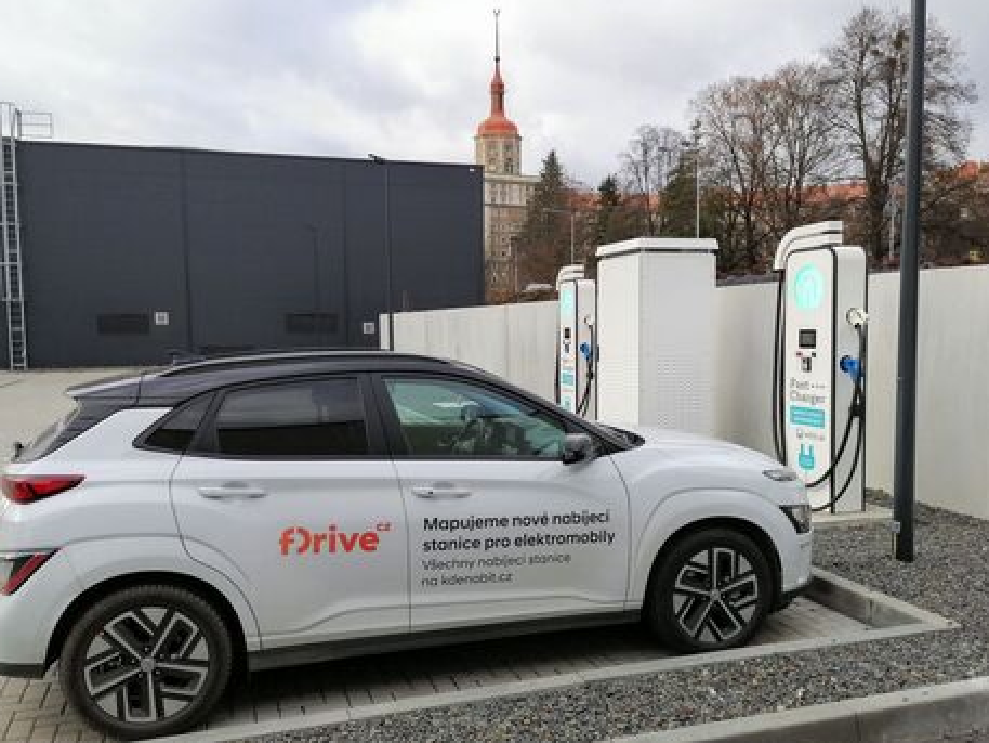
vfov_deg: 42.9
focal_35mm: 33
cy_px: 401
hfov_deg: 55.3
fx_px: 943
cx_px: 493
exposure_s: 1/365
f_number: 1.8
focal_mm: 5.3
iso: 50
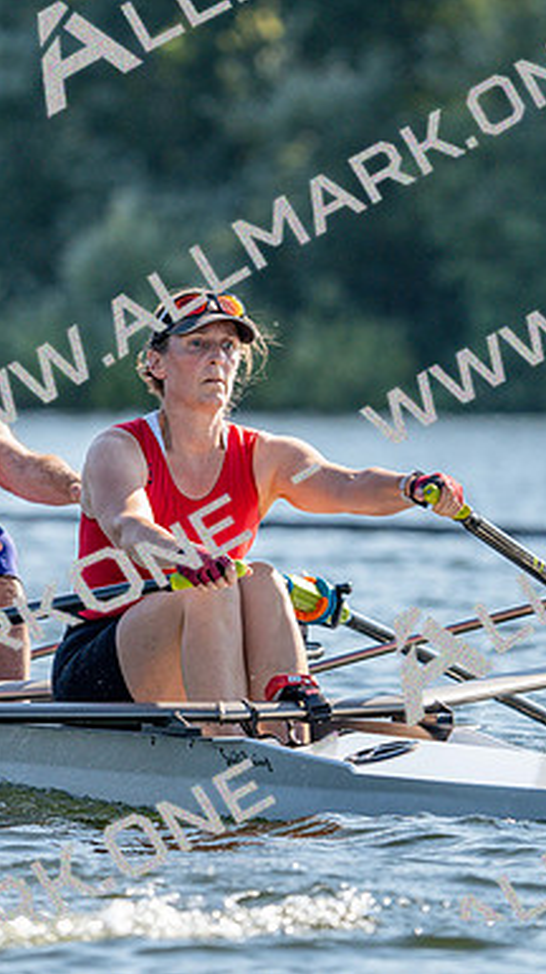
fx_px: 14261
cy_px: 487
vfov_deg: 3.9
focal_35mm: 553
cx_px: 177
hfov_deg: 2.2
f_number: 6.3
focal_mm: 350
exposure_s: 1/1600
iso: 400
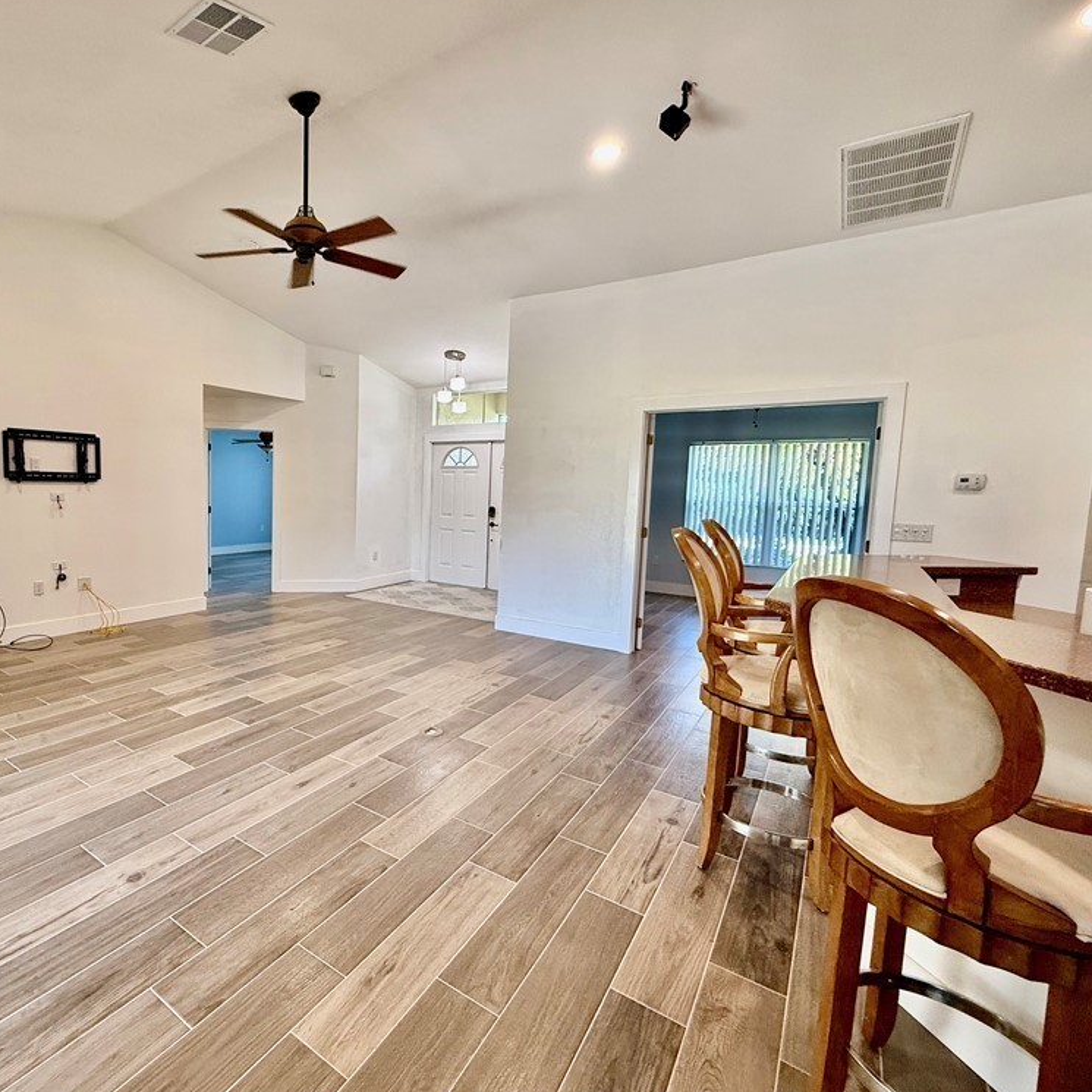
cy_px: 542
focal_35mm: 17
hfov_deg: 81.9
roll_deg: -1.5
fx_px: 607
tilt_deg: -5.9
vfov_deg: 84.0
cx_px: 388
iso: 200
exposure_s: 1/120
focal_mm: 2.22
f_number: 2.2
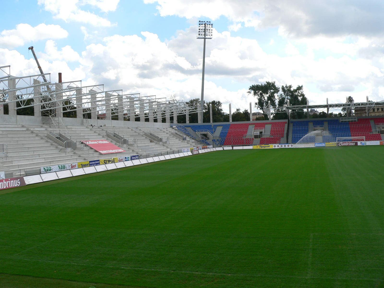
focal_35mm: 36
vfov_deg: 39.7
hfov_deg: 51.4
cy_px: 144
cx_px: 192
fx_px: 399
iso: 80
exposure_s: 1/500
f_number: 4
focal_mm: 6
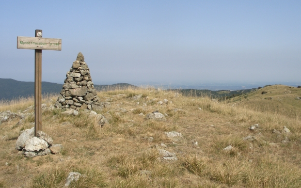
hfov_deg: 54.0
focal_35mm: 36
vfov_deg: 35.2
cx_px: 151
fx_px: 295
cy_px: 78
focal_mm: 7.1
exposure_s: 1/800
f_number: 5
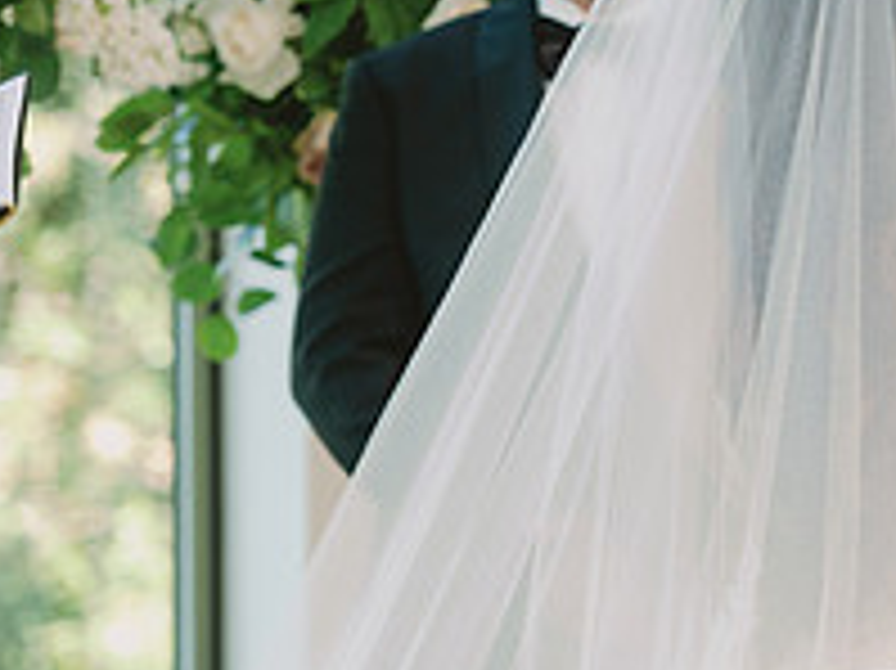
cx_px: 1148
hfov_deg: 4.9
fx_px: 10503
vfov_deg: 3.7
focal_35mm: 406
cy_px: 333
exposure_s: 1/200
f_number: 2.8
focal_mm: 145
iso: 640
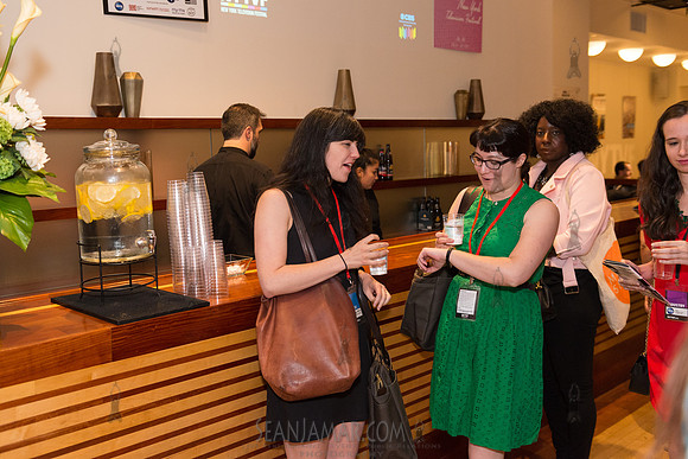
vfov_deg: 35.1
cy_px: 230
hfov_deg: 50.7
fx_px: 726
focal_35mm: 38
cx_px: 344
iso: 3200
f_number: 4
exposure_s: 1/400
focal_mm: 38
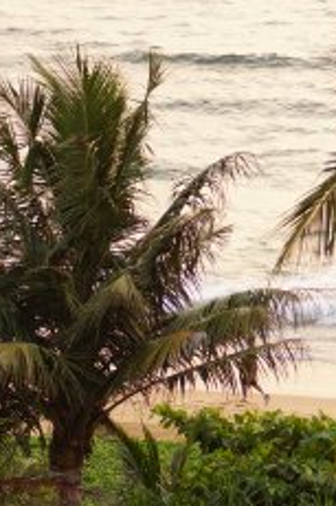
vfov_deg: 9.4
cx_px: 92
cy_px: 370
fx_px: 3075
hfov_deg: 6.3
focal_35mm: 219
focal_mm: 55
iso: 160
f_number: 4
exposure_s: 1/100
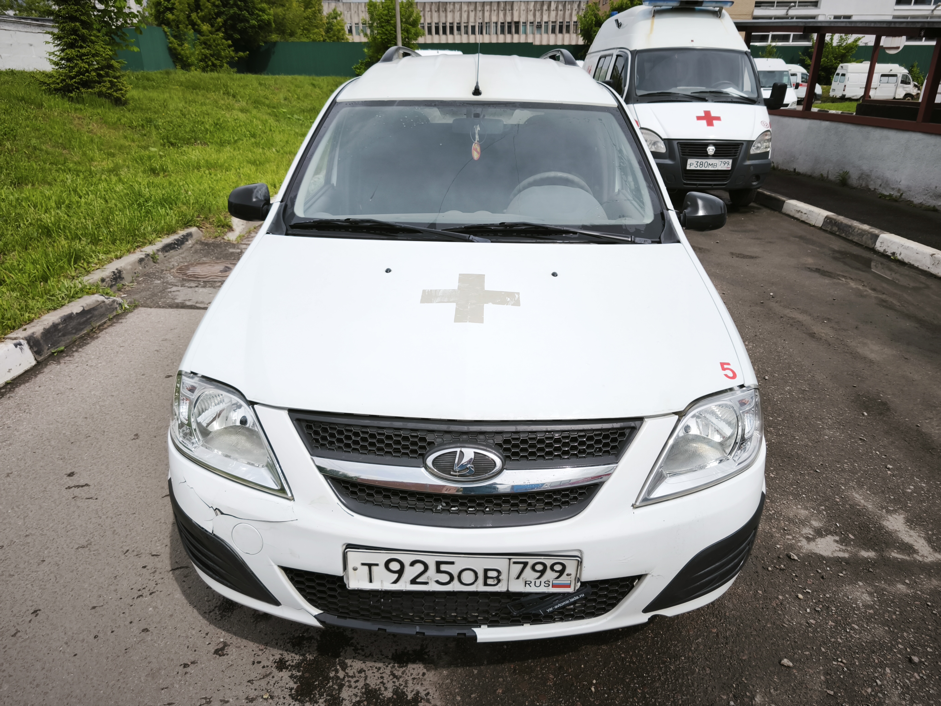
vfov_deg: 58.9
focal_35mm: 23
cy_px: 353
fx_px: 625
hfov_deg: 73.9
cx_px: 470
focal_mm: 5.35
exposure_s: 1/2713
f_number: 1.7
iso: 80
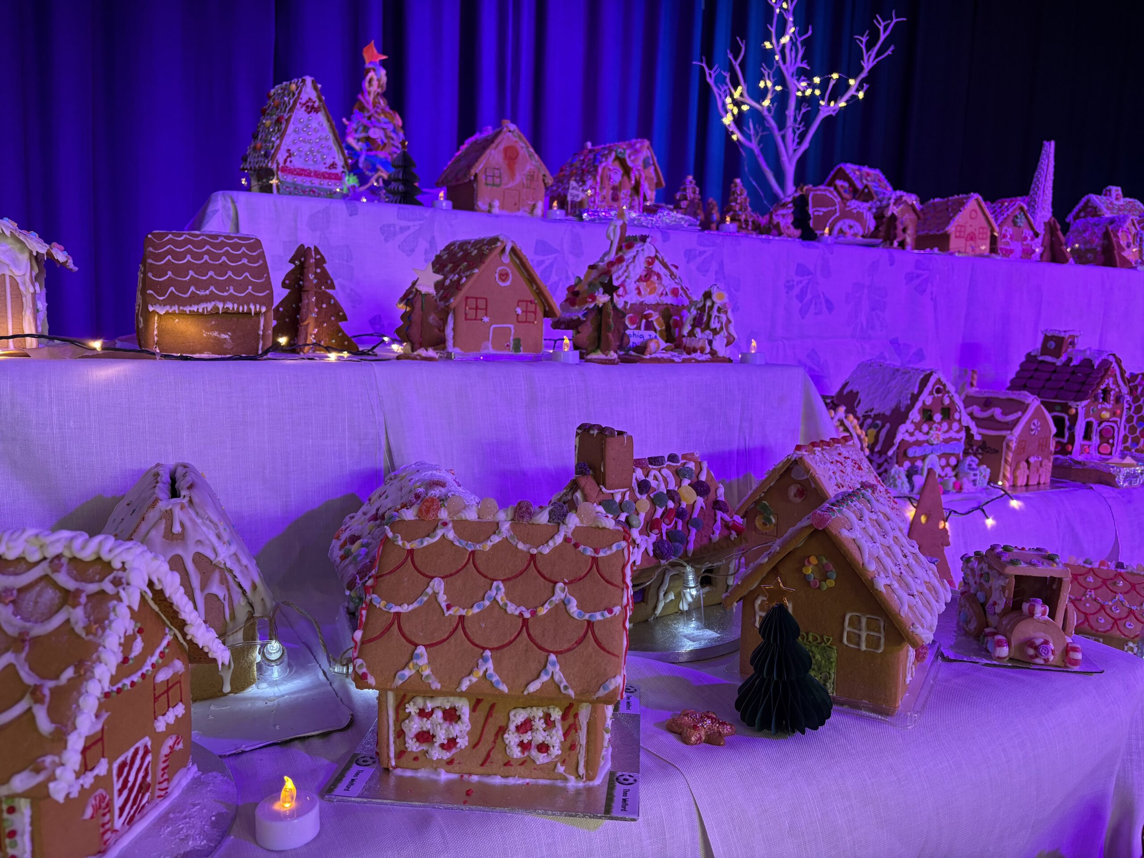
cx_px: 572
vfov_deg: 53.1
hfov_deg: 67.3
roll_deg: -1.8
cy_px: 429
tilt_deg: -7.2
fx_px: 859
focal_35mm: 26
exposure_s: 1/60
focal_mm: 5.96
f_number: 1.6
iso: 160
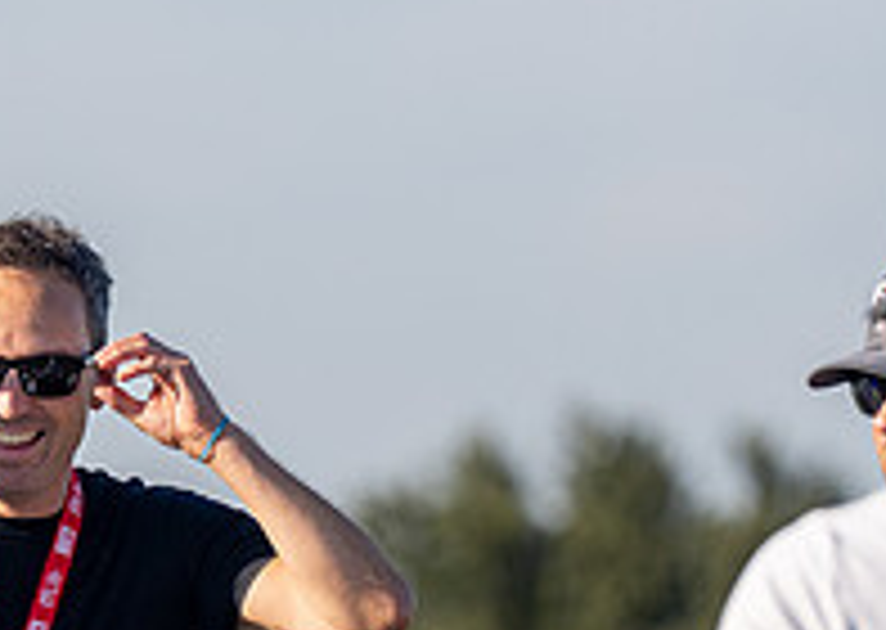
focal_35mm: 524
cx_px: 18
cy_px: 455
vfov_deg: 2.7
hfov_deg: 3.9
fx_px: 13163
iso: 160
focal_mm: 146
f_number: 2.8
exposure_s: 1/3200
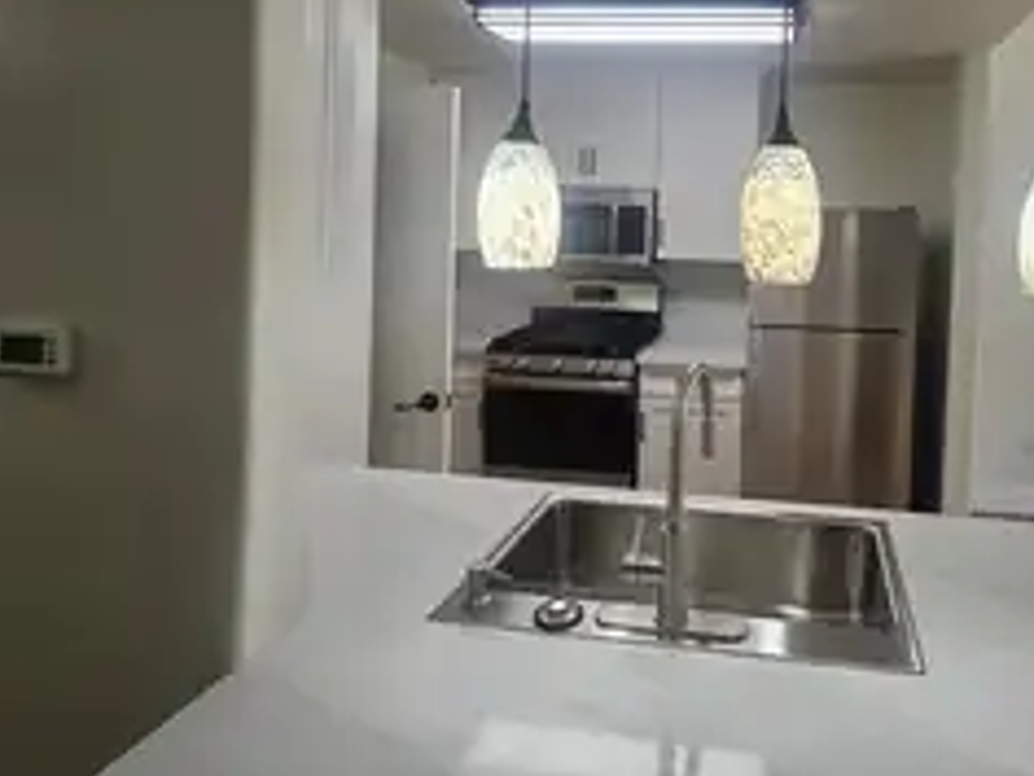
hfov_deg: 73.1
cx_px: 723
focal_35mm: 22
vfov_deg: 59.4
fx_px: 657
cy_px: 246
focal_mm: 1.7
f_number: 2.2
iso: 32
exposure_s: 1/60
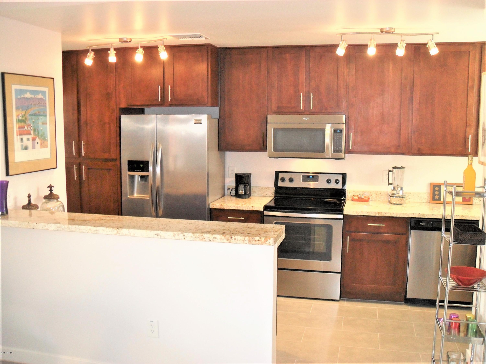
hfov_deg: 52.6
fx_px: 491
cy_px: 182
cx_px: 243
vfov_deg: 40.7
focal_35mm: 35
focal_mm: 6.2
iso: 200
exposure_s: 1/45
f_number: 2.8
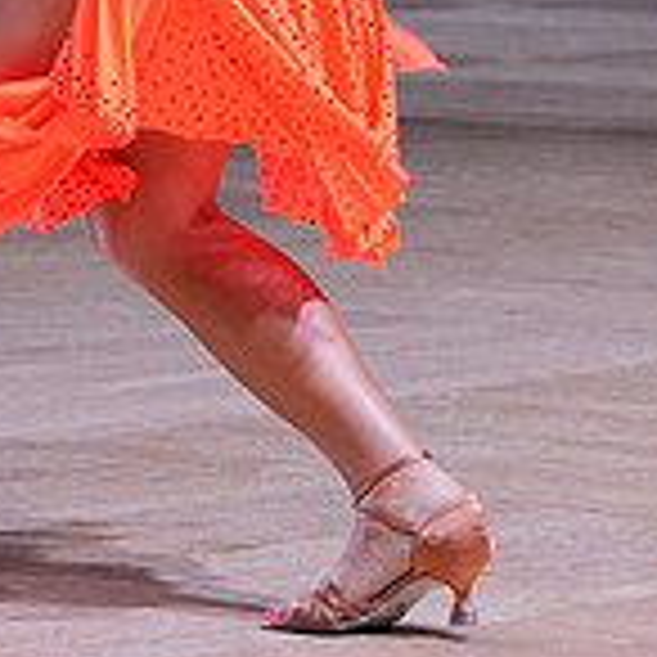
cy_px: -225
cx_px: 151
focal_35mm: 304
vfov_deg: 5.7
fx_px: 6528
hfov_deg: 5.8
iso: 2000
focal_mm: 90
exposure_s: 1/400
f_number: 6.3
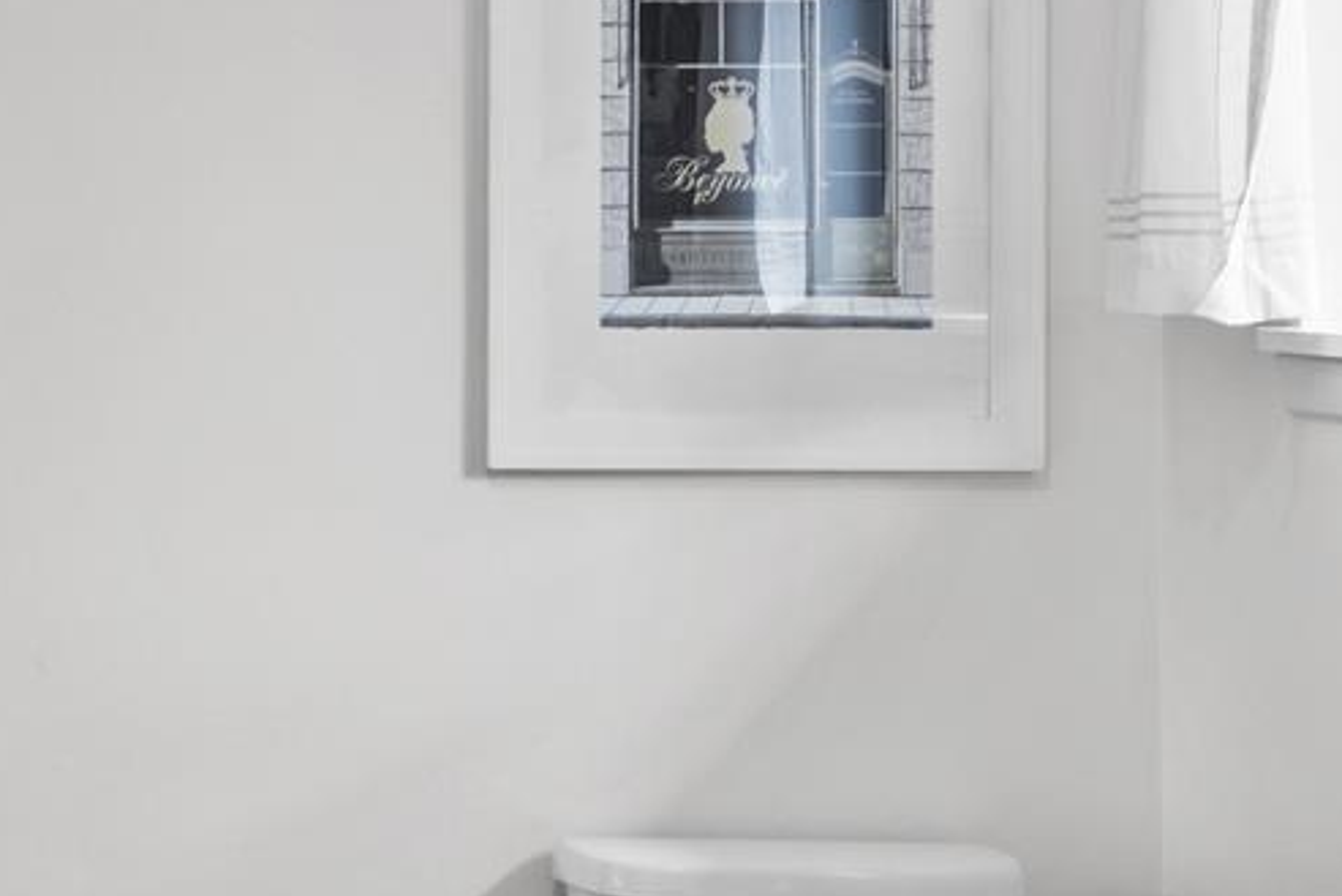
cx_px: -8
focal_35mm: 76
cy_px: 426
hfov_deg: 25.3
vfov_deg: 18.0
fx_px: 2834
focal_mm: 10
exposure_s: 1.3
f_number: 8
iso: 400
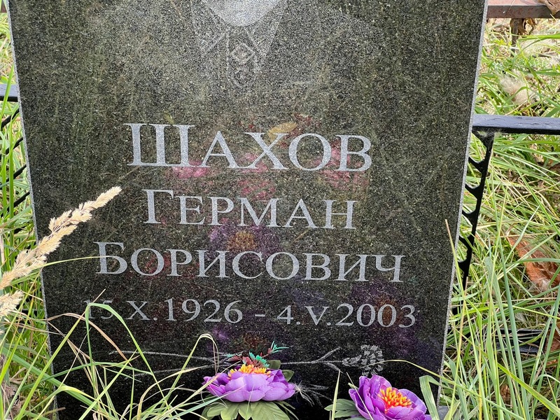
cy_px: 210
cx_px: 280
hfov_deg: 25.3
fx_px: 1246
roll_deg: -0.7
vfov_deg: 19.1
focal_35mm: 77
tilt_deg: -36.0
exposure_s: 1/99
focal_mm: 9
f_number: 2.8
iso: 50
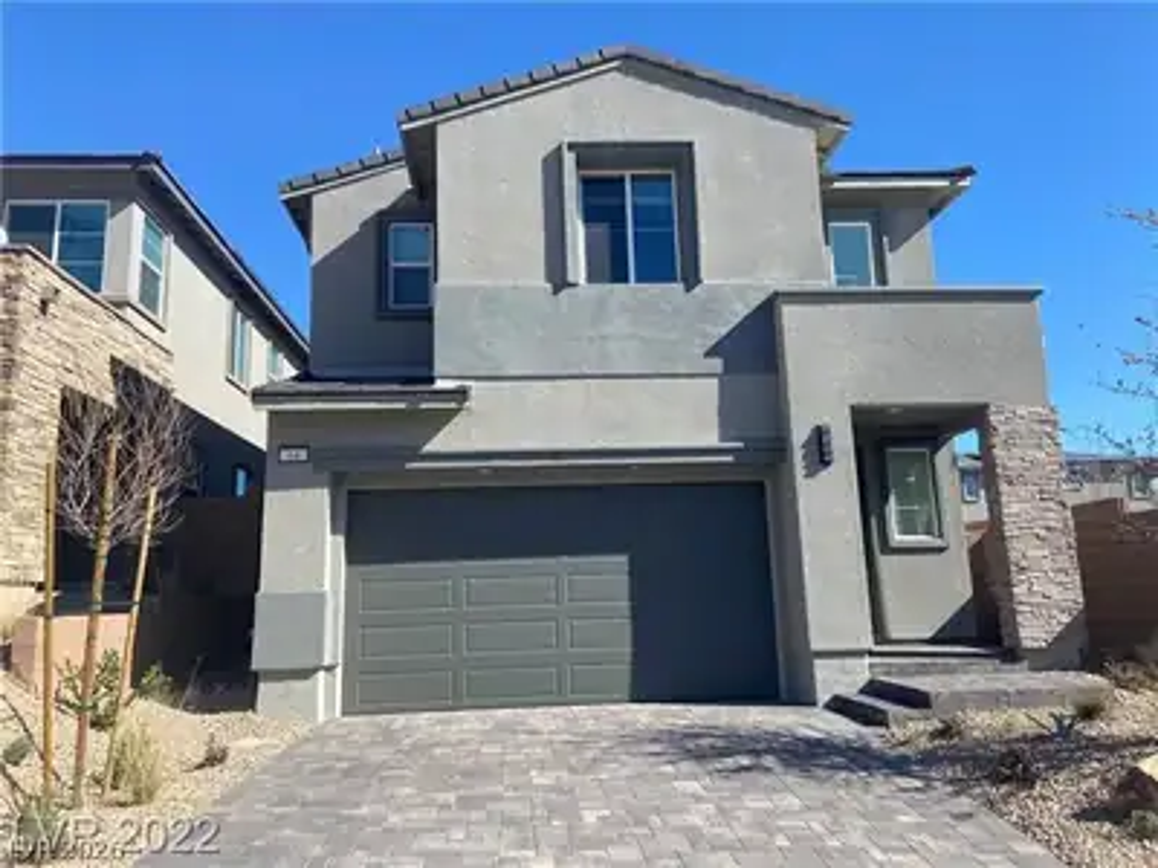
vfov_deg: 53.1
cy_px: 434
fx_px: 870
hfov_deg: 67.3
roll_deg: +1.6
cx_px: 579
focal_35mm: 26
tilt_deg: +11.0
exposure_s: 1/2066
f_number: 1.8
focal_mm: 4.25
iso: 32
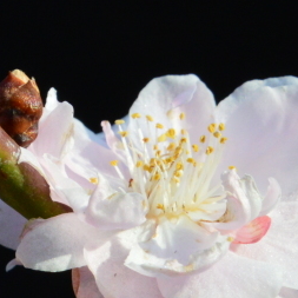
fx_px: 15038
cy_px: 237
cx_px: 106
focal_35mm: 1544
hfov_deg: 1.1
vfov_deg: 1.1
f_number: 20
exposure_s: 1/250
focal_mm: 300
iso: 1400
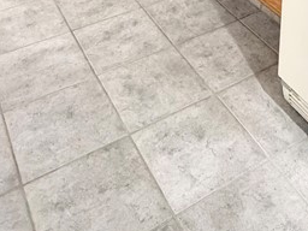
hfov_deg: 33.3
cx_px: 248
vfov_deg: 19.8
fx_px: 498
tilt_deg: -12.0
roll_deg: -0.9
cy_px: -176
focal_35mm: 56
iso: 640
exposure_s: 1/60
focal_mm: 2.22
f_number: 2.2
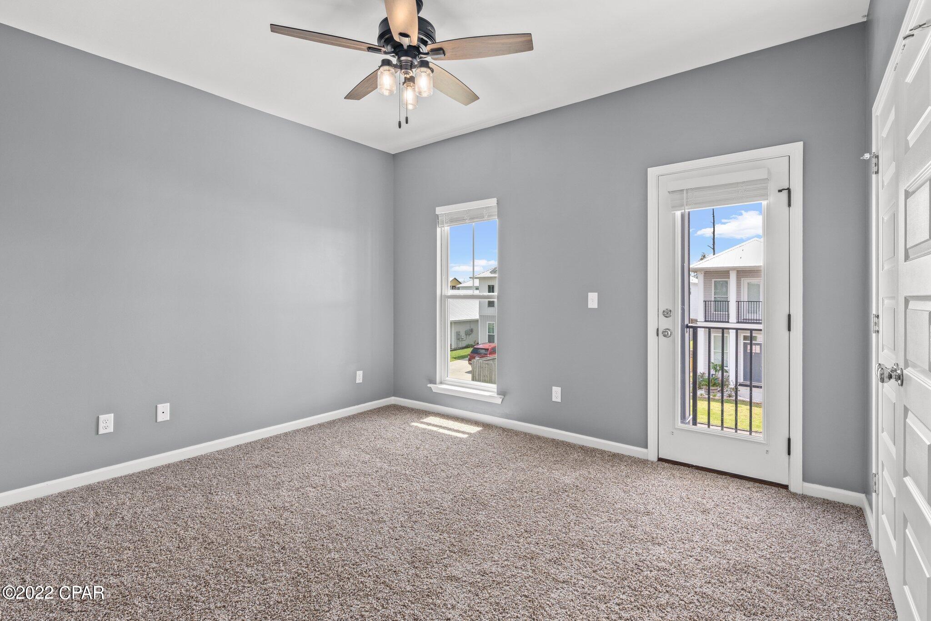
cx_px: 466
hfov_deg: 93.3
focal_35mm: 17
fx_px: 440
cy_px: 310
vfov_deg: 70.4
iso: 500
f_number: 9
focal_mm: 17
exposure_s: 1/6
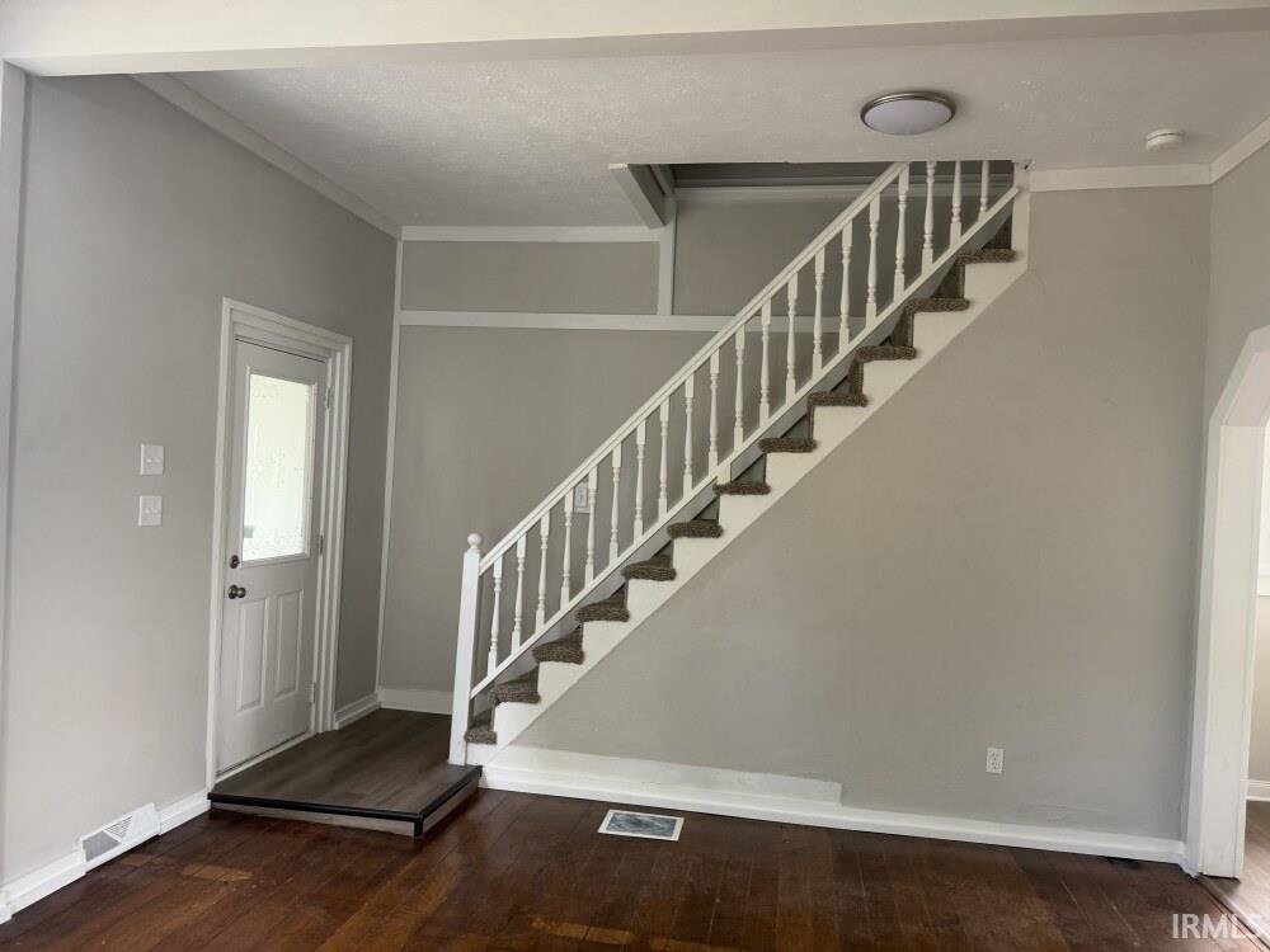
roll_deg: -2.7
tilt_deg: -0.3
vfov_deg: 56.8
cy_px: 476
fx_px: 881
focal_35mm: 24
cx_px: 635
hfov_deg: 71.6
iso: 200
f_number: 1.78
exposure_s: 1/68
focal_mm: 6.76
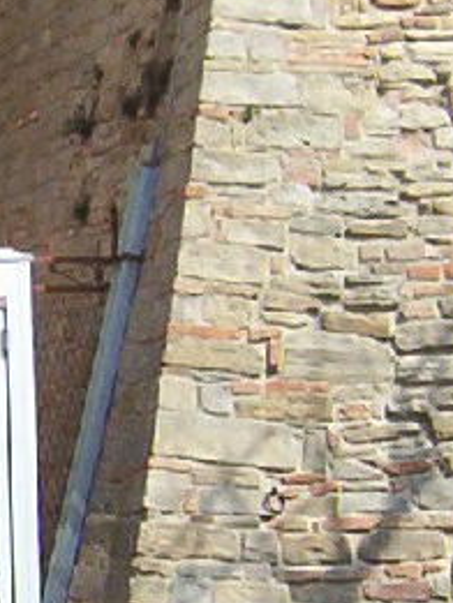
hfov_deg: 8.7
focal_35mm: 163
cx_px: -384
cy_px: 314
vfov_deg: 12.1
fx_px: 2842
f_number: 5.24
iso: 100
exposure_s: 1/605
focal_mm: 5.54
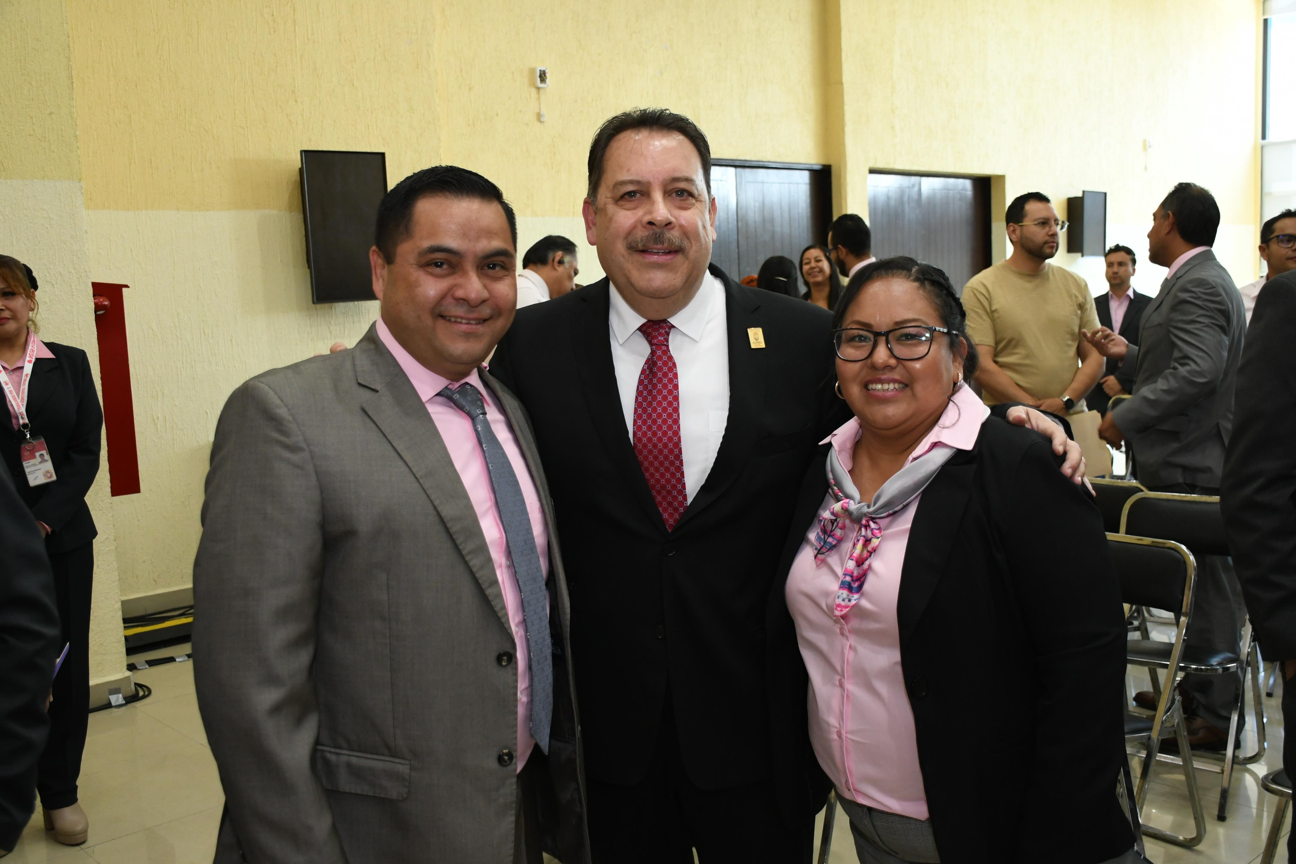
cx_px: 648
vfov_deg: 38.9
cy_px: 432
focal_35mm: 34
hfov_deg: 55.8
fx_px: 1224
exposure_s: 1/100
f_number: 3.8
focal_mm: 23
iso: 1250
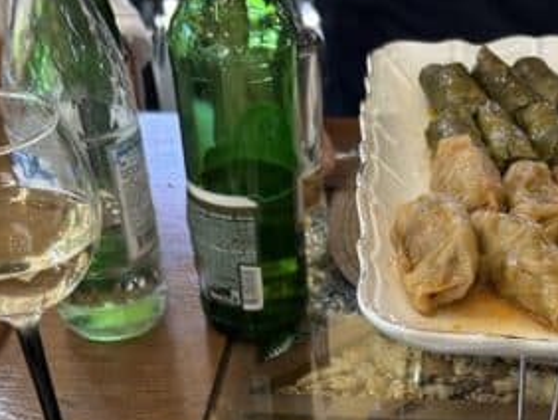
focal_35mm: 58
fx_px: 936
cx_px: 366
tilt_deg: -44.8
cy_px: 527
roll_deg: +0.9
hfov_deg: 33.0
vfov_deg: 22.8
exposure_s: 1/121
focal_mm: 5.7
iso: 100
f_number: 1.5
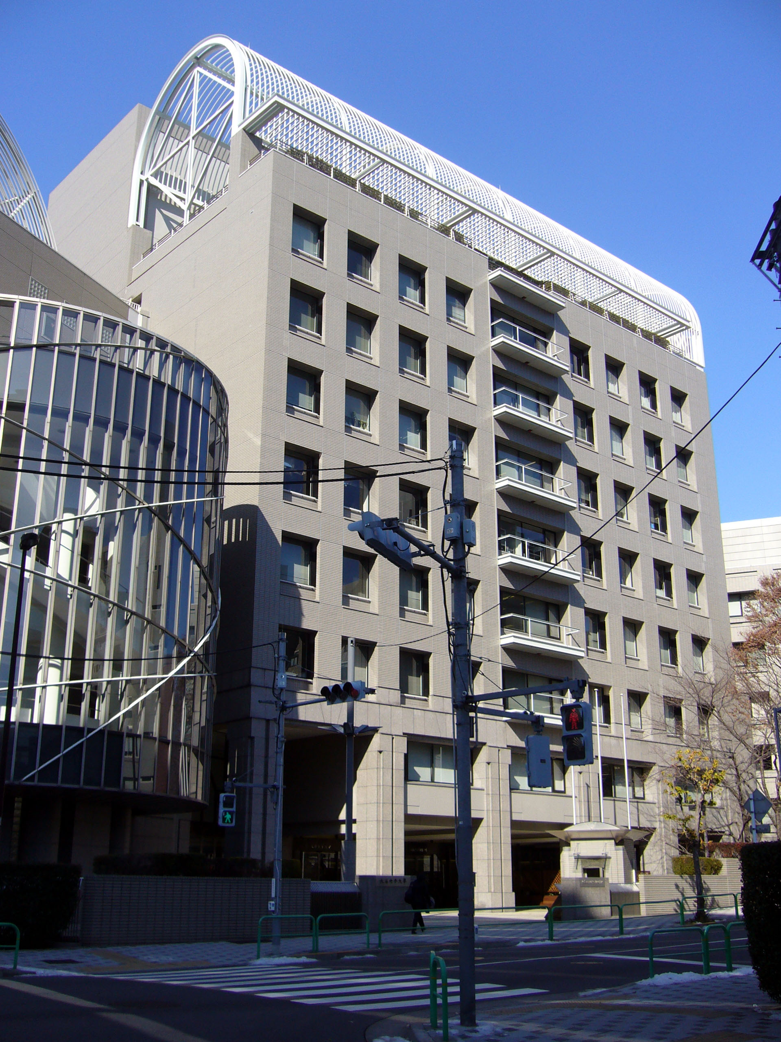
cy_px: 521
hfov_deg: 40.7
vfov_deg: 52.6
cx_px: 390
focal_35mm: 35
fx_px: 1053
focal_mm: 5.8
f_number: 5.6
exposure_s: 1/250
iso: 80
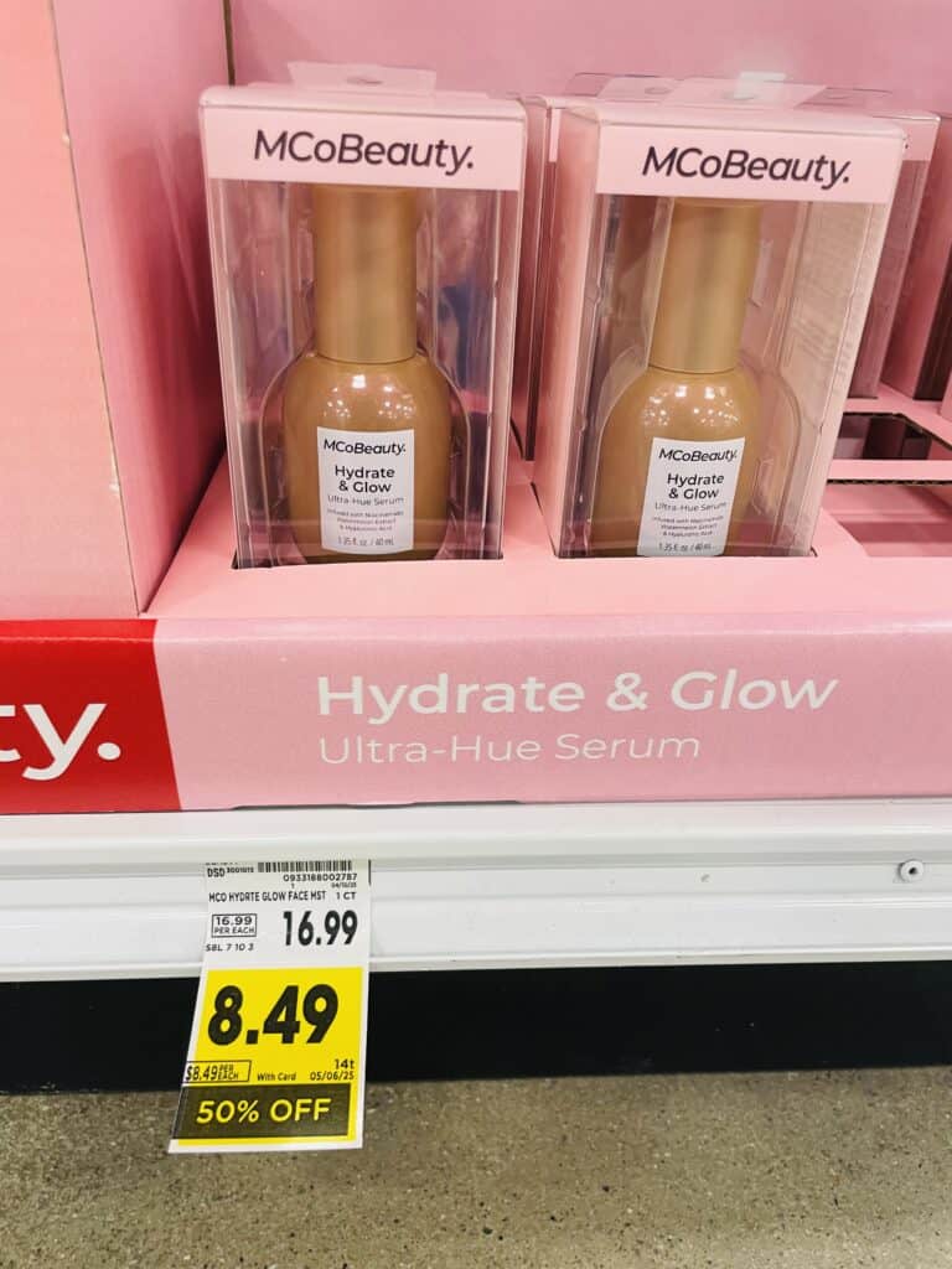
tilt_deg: -28.3
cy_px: 634
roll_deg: -1.8
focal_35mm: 26
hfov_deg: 53.1
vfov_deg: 67.3
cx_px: 476
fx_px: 953
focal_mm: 4.2
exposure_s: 1/65
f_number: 1.6
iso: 80
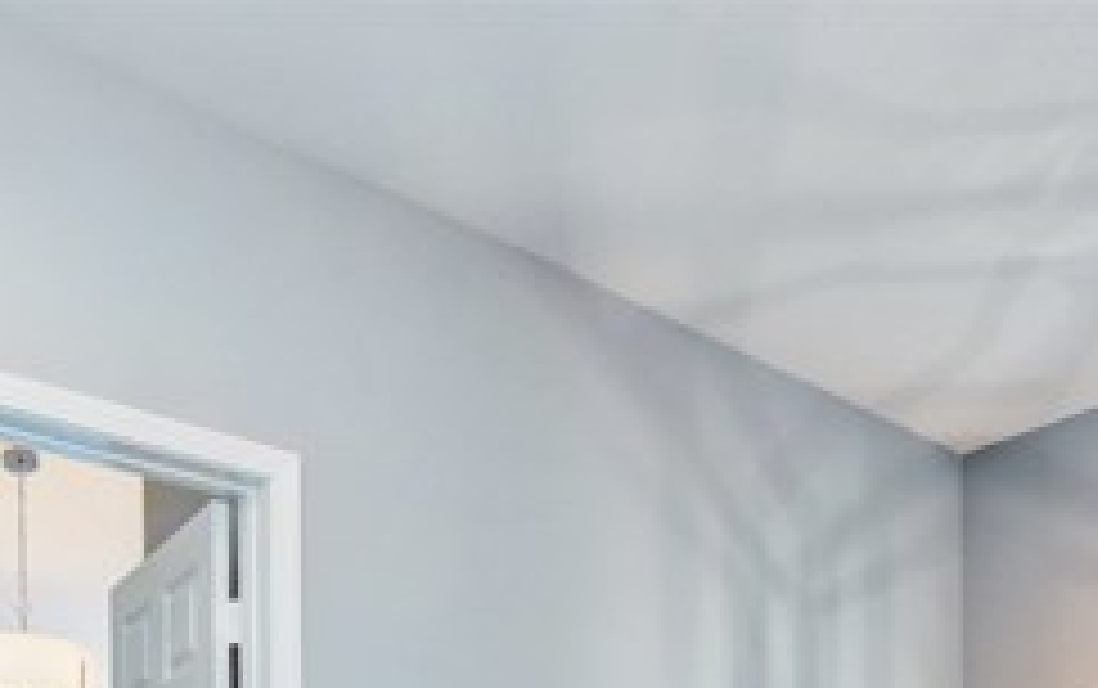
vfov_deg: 26.0
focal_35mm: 40
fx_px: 1198
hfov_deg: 49.2
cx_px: 500
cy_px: 953
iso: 1000
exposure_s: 1/25
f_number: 8
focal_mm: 10
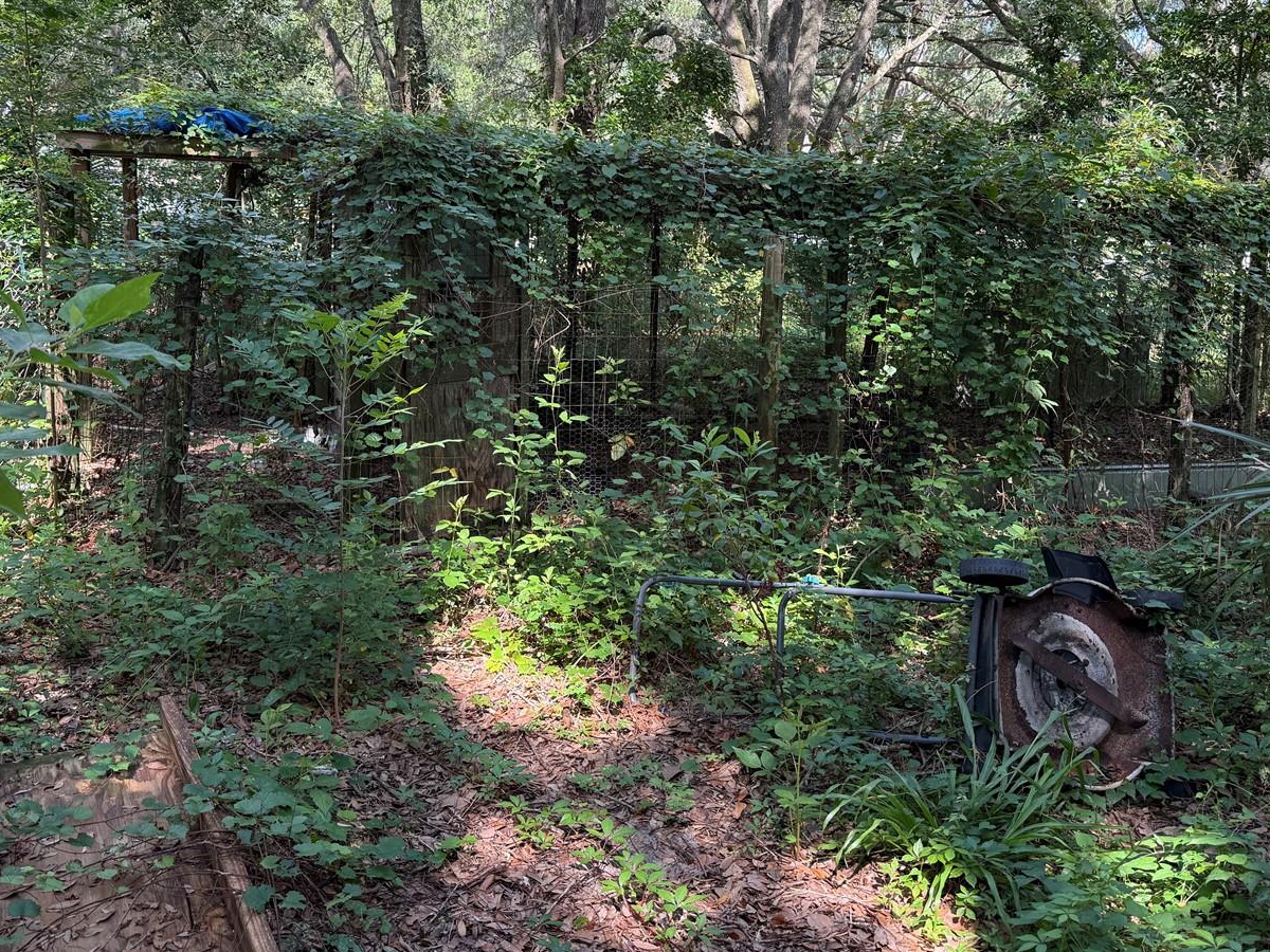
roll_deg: -0.5
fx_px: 1174
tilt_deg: -4.1
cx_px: 598
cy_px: 348
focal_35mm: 32
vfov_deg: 43.8
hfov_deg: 56.8
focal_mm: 6.76
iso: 100
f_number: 1.78
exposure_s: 1/258
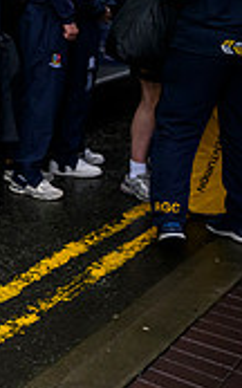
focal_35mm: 82
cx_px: -302
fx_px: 866
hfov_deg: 12.9
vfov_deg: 24.6
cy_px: 50
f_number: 3.5
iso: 3200
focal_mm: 24
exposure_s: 1/800
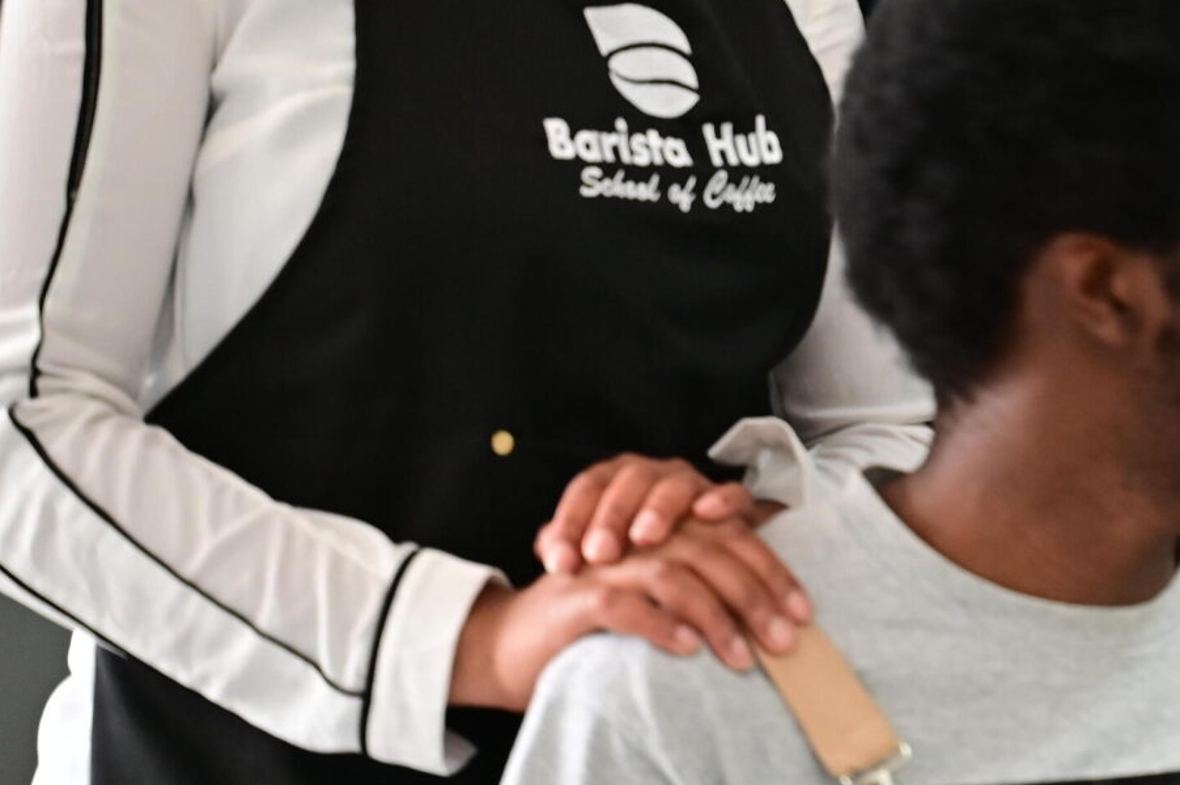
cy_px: -12
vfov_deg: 4.6
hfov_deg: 6.8
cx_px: 1631
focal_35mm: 298
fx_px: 9760
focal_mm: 105
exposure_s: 1/50
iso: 800
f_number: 2.8
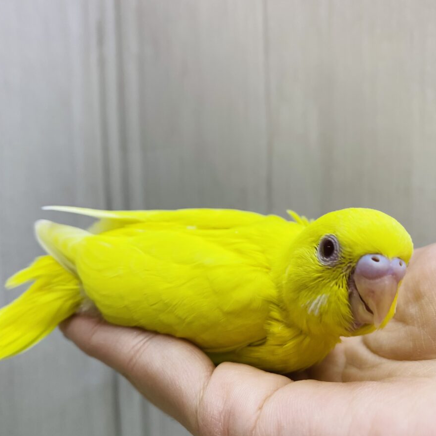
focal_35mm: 30
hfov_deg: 54.0
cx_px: 230
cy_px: 218
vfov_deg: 54.0
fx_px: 427
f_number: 1.8
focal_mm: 4.25
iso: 64
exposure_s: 1/100
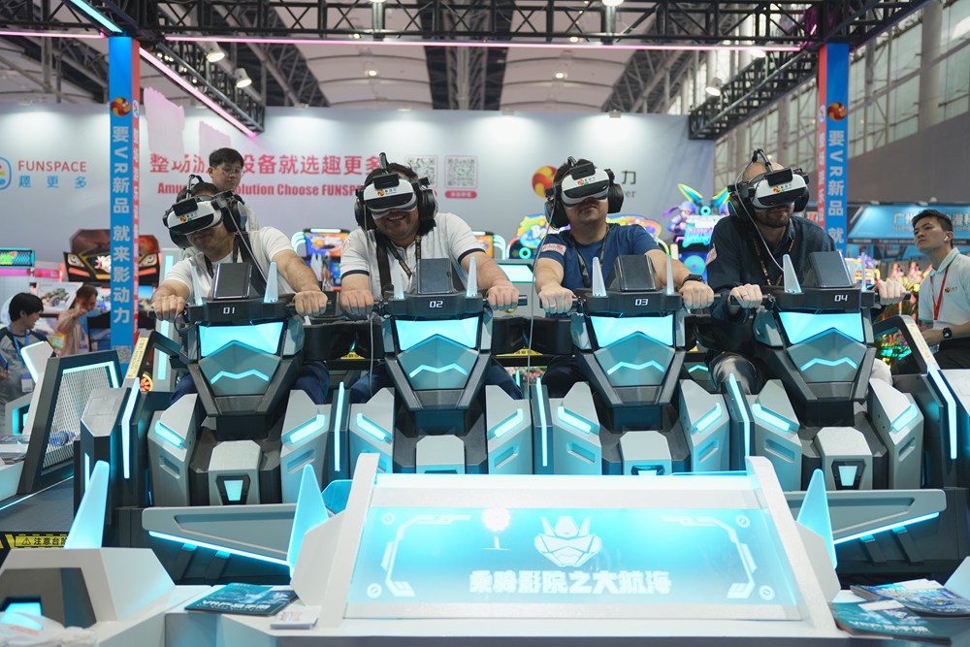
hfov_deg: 49.7
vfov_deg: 34.3
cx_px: 485
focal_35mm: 39
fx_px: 1048
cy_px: 324
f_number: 2.8
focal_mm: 38.9
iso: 200
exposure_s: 1/200
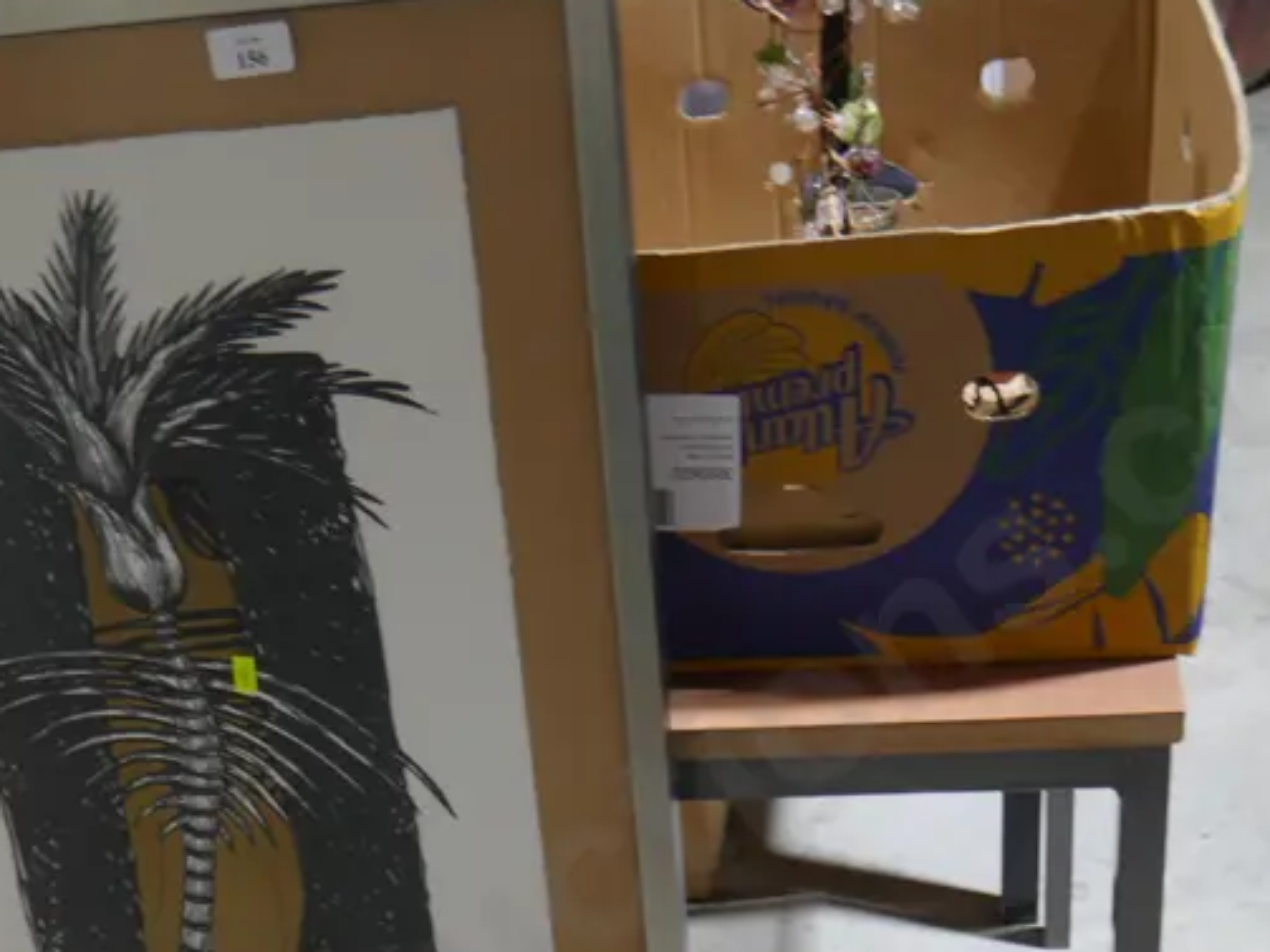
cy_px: 947
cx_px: 510
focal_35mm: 57
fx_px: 2091
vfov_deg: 24.5
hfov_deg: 33.7
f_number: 3.5
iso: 500
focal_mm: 14
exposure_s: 1/60
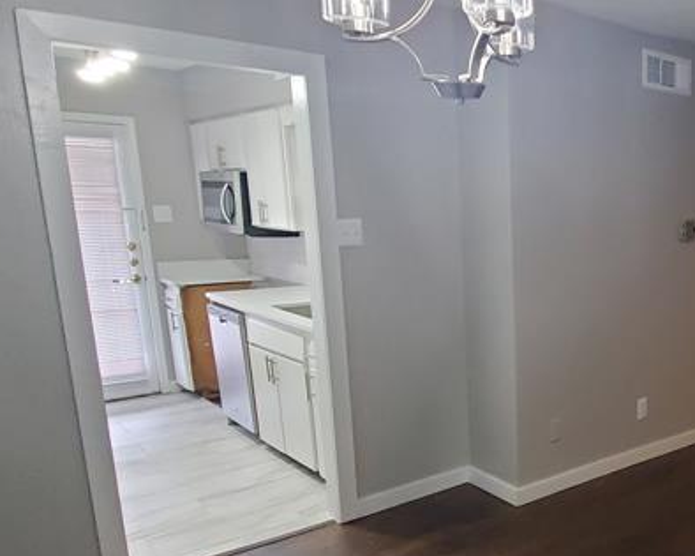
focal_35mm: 33
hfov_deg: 47.6
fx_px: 679
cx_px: 649
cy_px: 365
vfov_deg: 44.0
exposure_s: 1/59
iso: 400
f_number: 2.2
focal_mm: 1.8
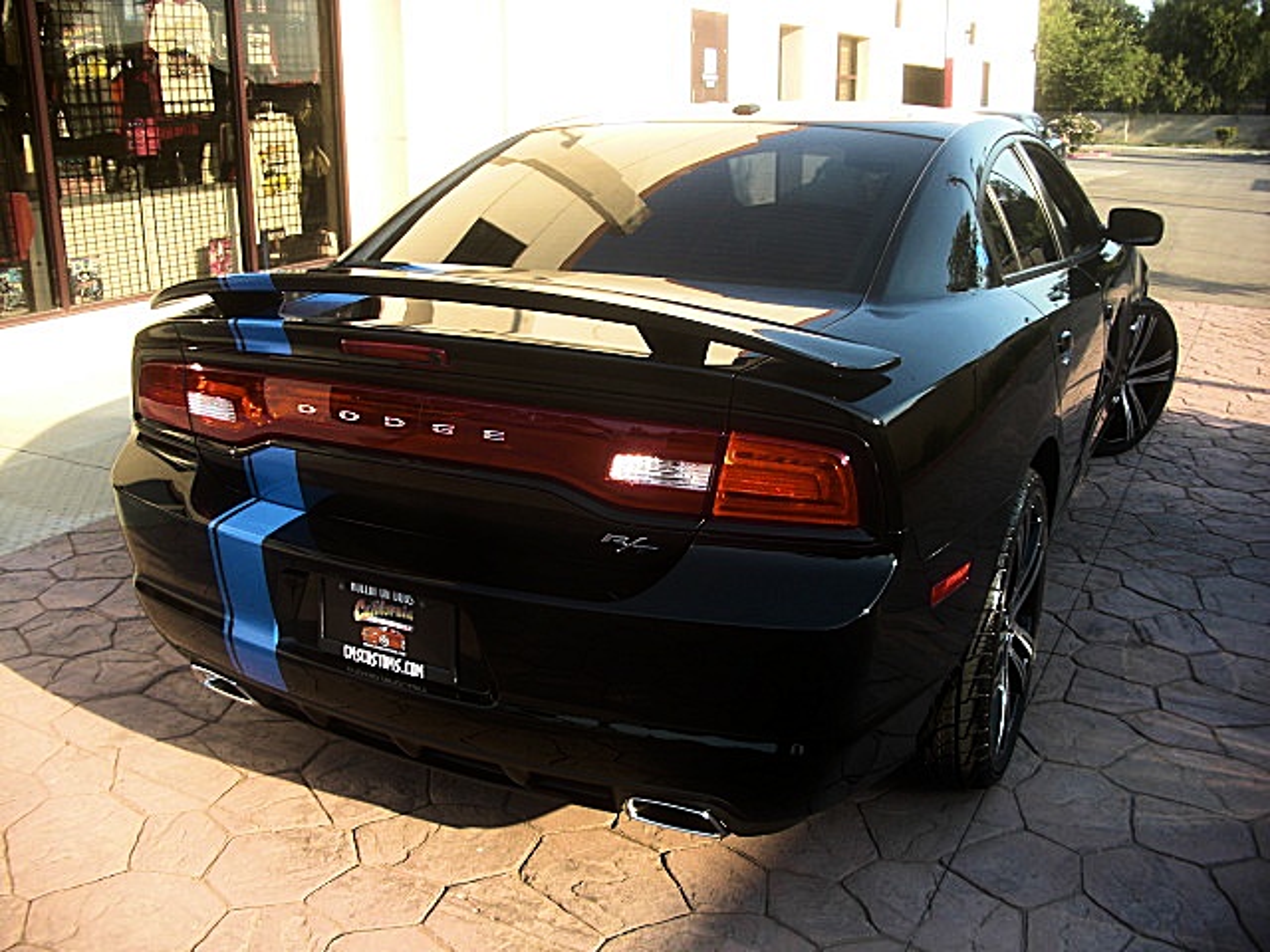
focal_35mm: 36
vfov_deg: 39.7
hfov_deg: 51.4
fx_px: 1321
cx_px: 635
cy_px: 476
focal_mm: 6.3
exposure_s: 1/160
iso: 50
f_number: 2.8
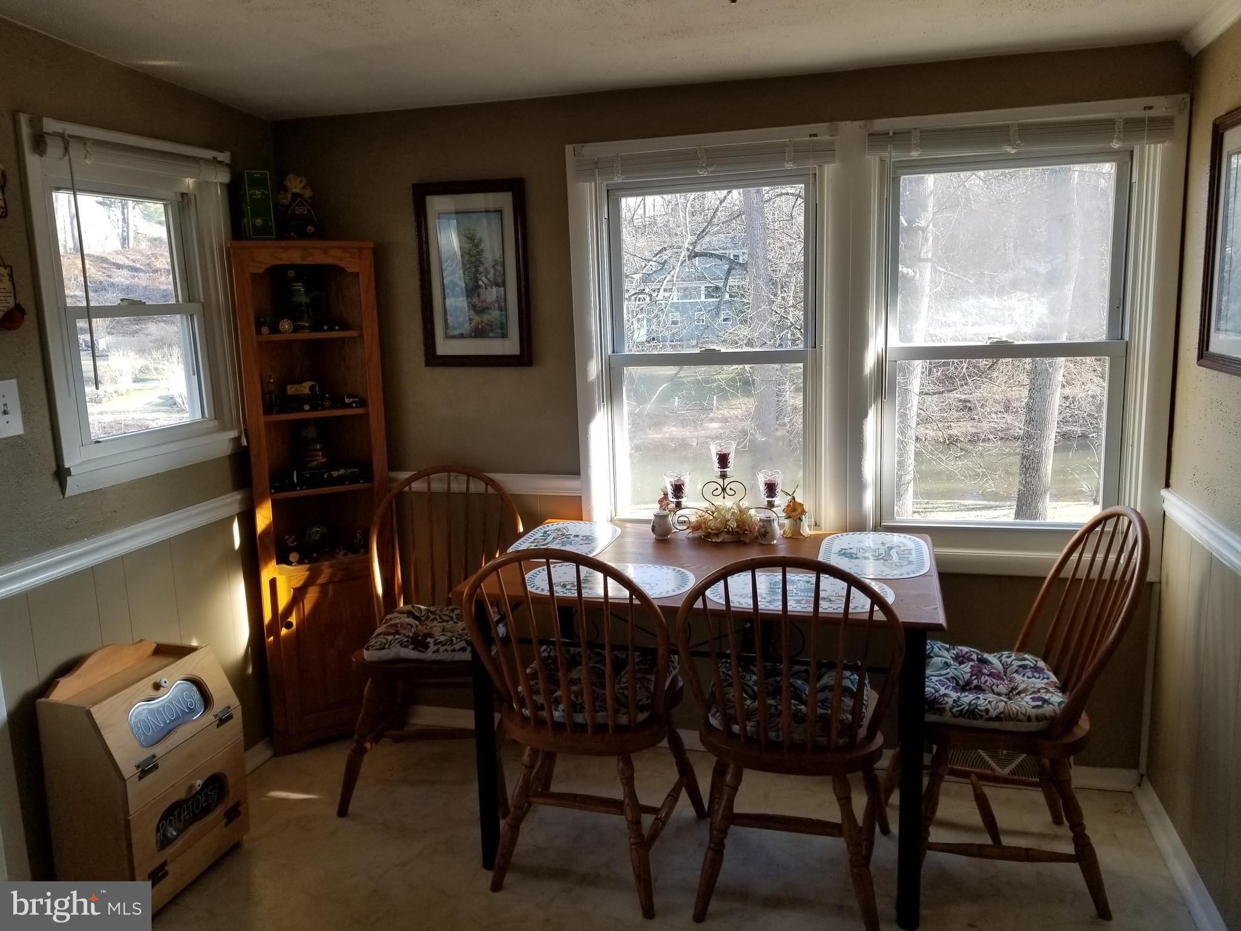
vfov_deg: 53.1
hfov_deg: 67.3
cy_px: 466
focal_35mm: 26
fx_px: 932
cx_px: 620
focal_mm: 4.25
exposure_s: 1/120
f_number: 1.7
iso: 80
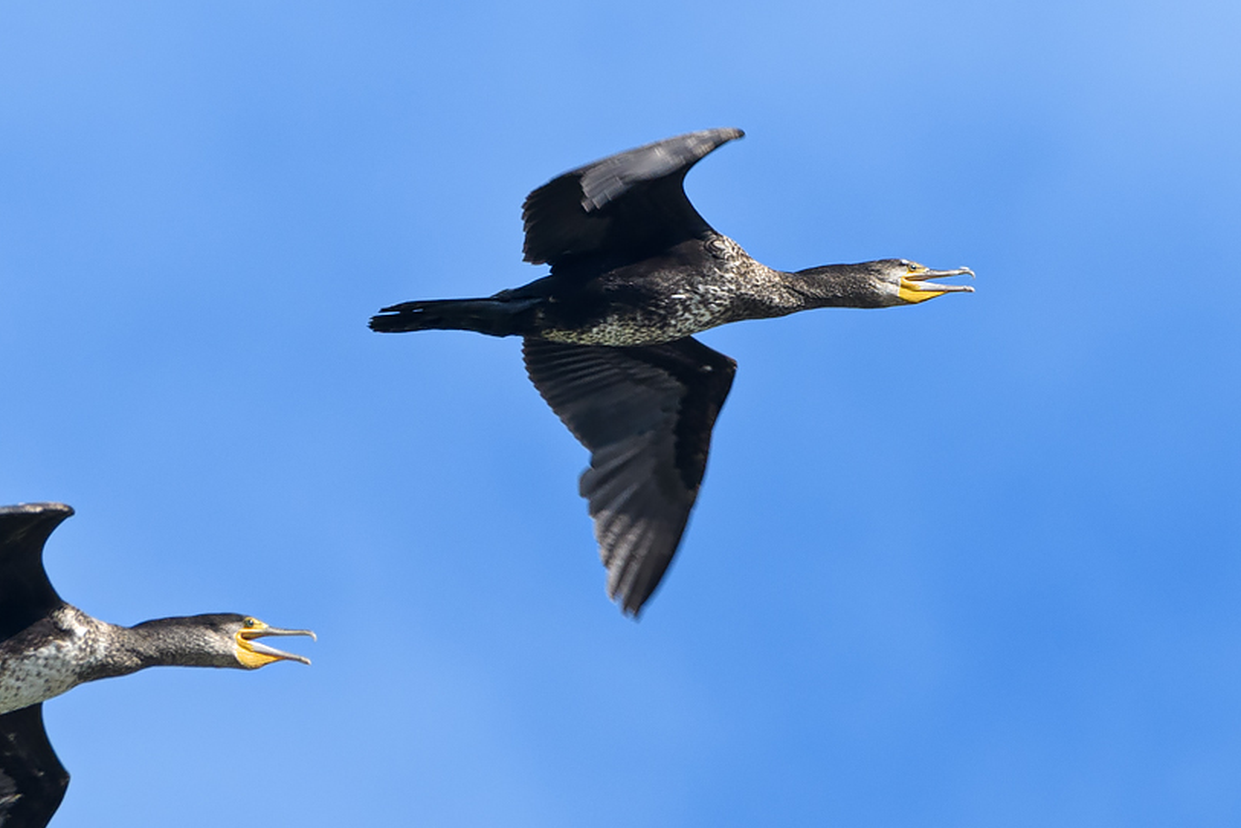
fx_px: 45776
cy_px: 561
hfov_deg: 1.6
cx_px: 380
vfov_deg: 1.0
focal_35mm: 1328
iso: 200
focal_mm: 600
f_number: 9
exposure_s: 1/500
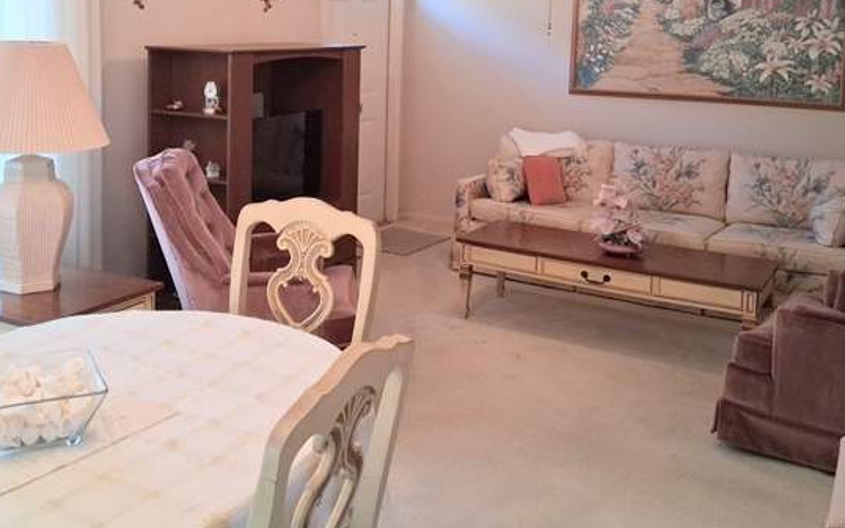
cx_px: 363
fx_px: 944
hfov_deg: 48.1
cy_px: 101
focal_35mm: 41
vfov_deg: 30.4
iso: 250
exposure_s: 1/100
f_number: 1.8
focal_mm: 3.98
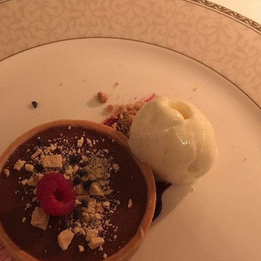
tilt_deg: -62.2
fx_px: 358
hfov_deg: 39.4
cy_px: 159
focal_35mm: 42
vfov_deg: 39.8
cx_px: 82
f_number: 2.2
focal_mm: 4.15
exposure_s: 1/17
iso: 500
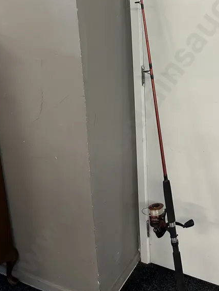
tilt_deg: -15.3
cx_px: 180
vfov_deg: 42.1
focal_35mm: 43
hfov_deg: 32.5
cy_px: 63
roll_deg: +0.5
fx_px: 363
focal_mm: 6.86
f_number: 1.78
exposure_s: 1/100
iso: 160
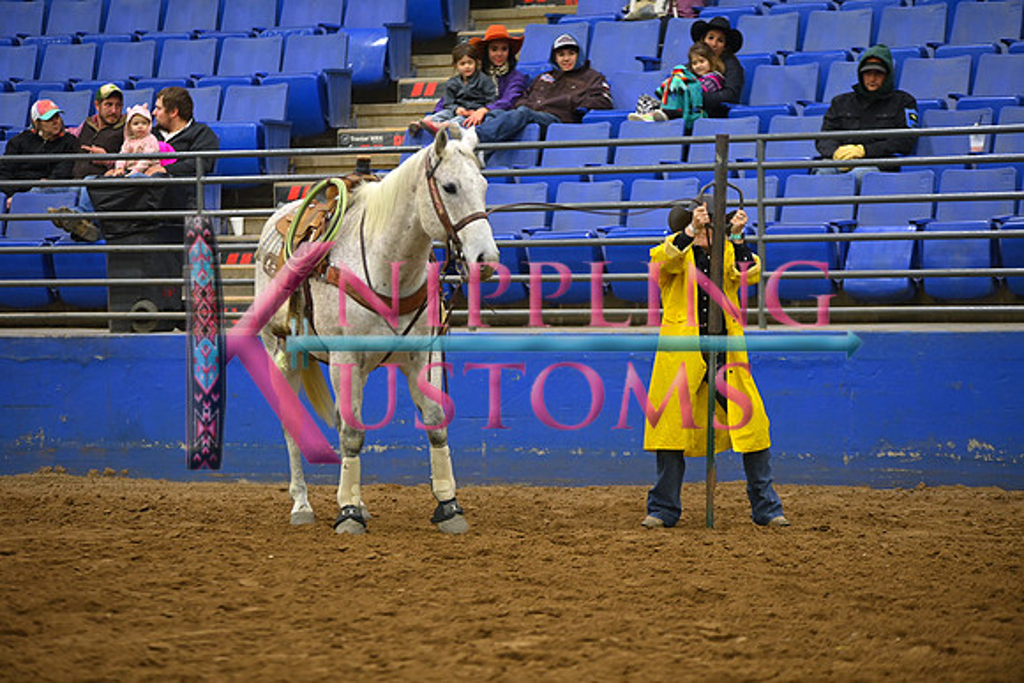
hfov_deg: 13.7
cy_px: 342
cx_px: 512
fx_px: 4267
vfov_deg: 9.2
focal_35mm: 150
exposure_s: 1/320
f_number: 2.8
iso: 2500
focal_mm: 150
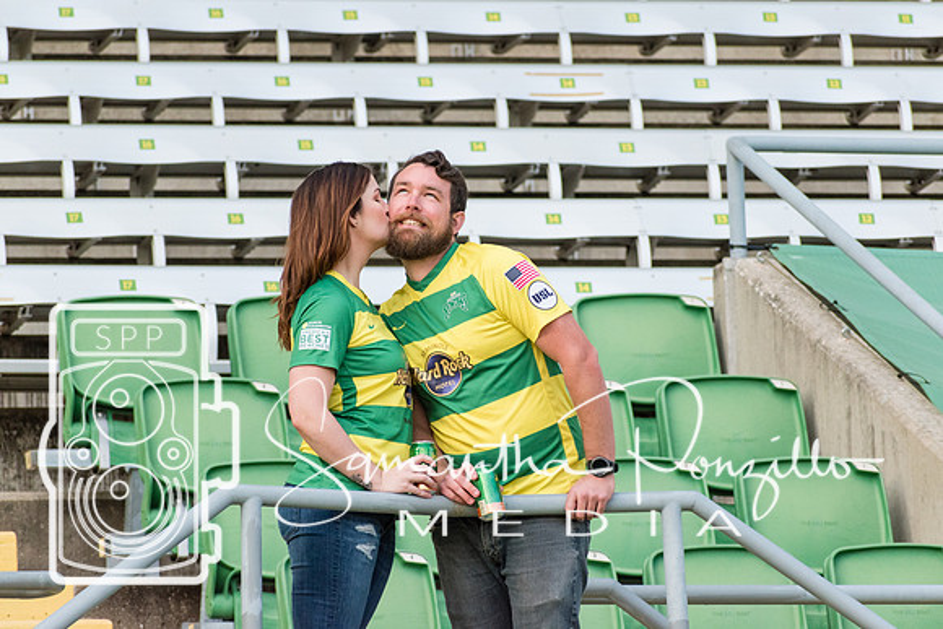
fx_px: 12055
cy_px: 308
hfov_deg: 4.5
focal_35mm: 460
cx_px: 482
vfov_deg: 3.0
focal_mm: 300
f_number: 6.3
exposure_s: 1/500
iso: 900
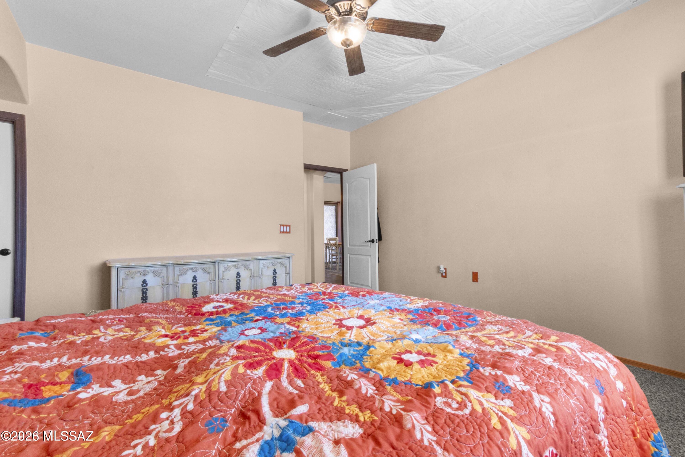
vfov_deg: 77.3
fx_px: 285
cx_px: 342
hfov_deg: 100.4
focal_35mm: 15
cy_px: 228
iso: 800
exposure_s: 1/3
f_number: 22
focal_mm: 10
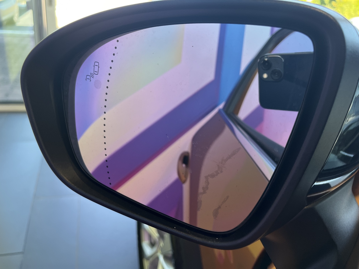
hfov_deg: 67.3
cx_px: 180
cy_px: 134
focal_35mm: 26
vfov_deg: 53.1
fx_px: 270
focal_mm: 5.1
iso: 40
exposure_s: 1/121
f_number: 1.6
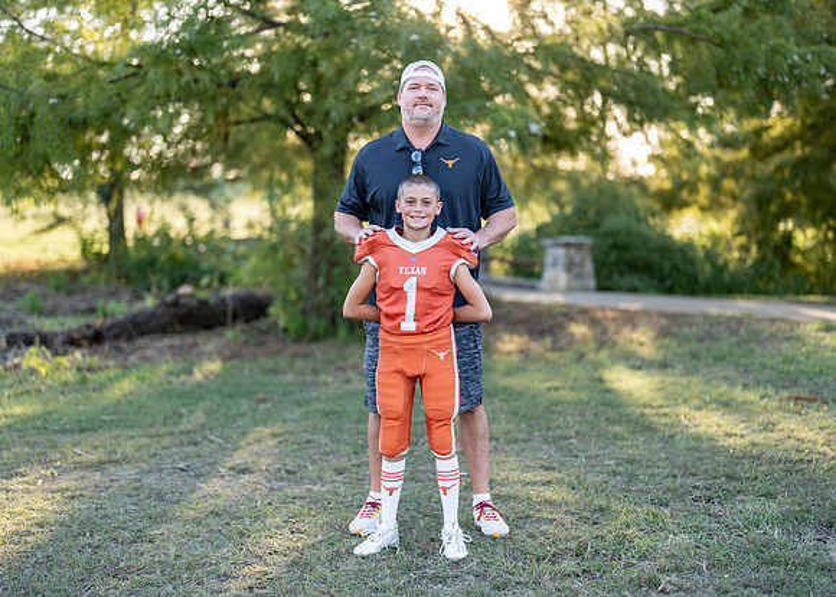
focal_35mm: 52
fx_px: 1244
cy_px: 298
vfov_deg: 27.0
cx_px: 418
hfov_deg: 37.2
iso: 100
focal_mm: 50
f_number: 1.2
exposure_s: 1/640
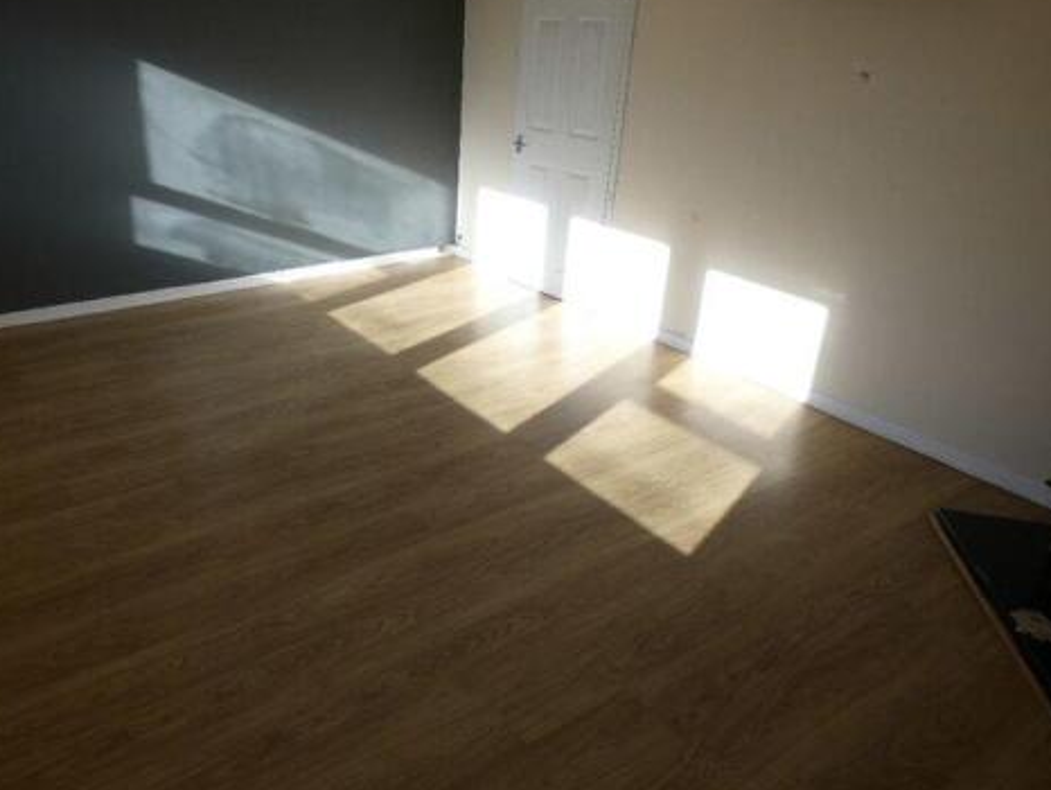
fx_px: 759
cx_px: 425
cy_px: 351
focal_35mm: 25
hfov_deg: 68.7
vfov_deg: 54.8
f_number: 2.8
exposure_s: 1/400
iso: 80
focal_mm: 3.6
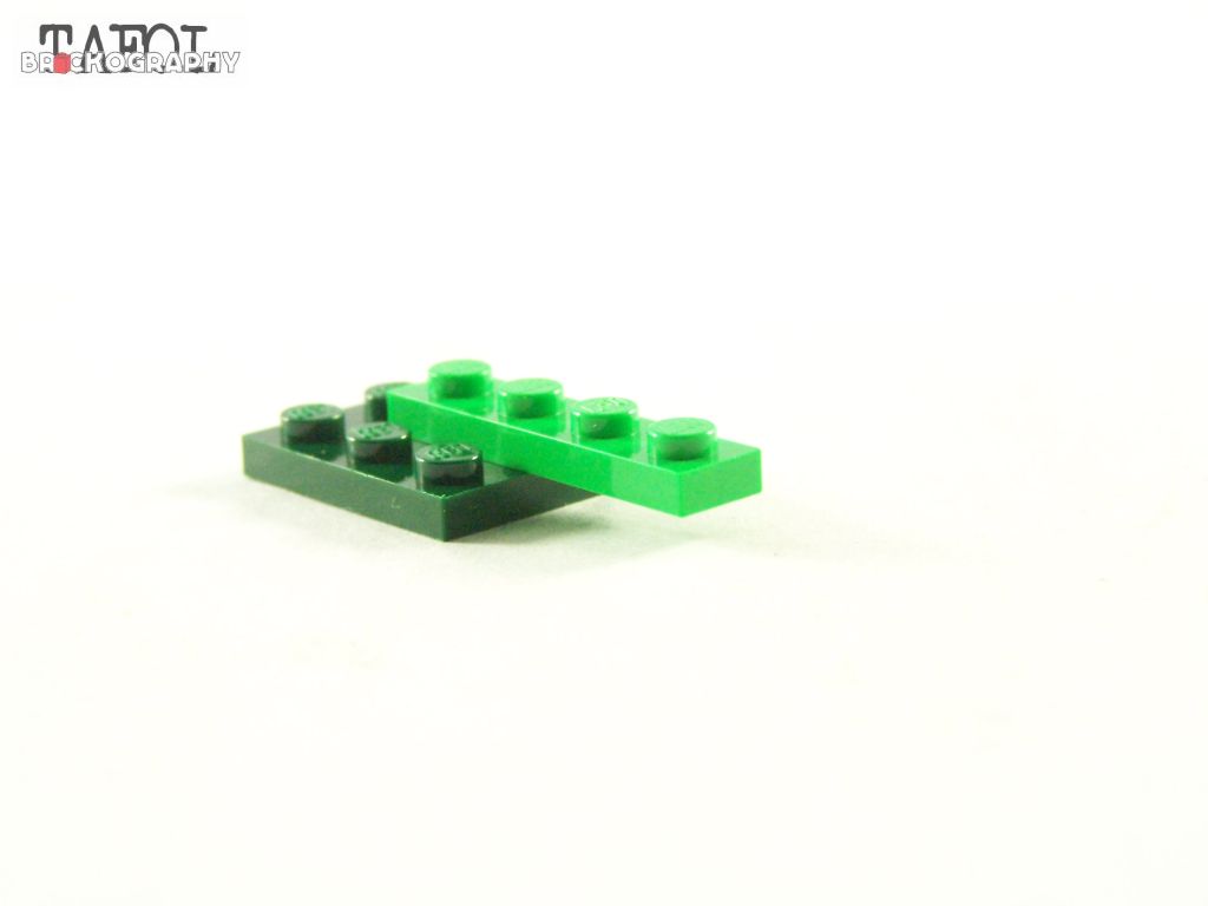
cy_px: 453
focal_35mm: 105
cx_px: 604
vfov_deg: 14.1
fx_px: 3664
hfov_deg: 18.7
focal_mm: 17.5
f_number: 3.2
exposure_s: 1/60
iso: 400
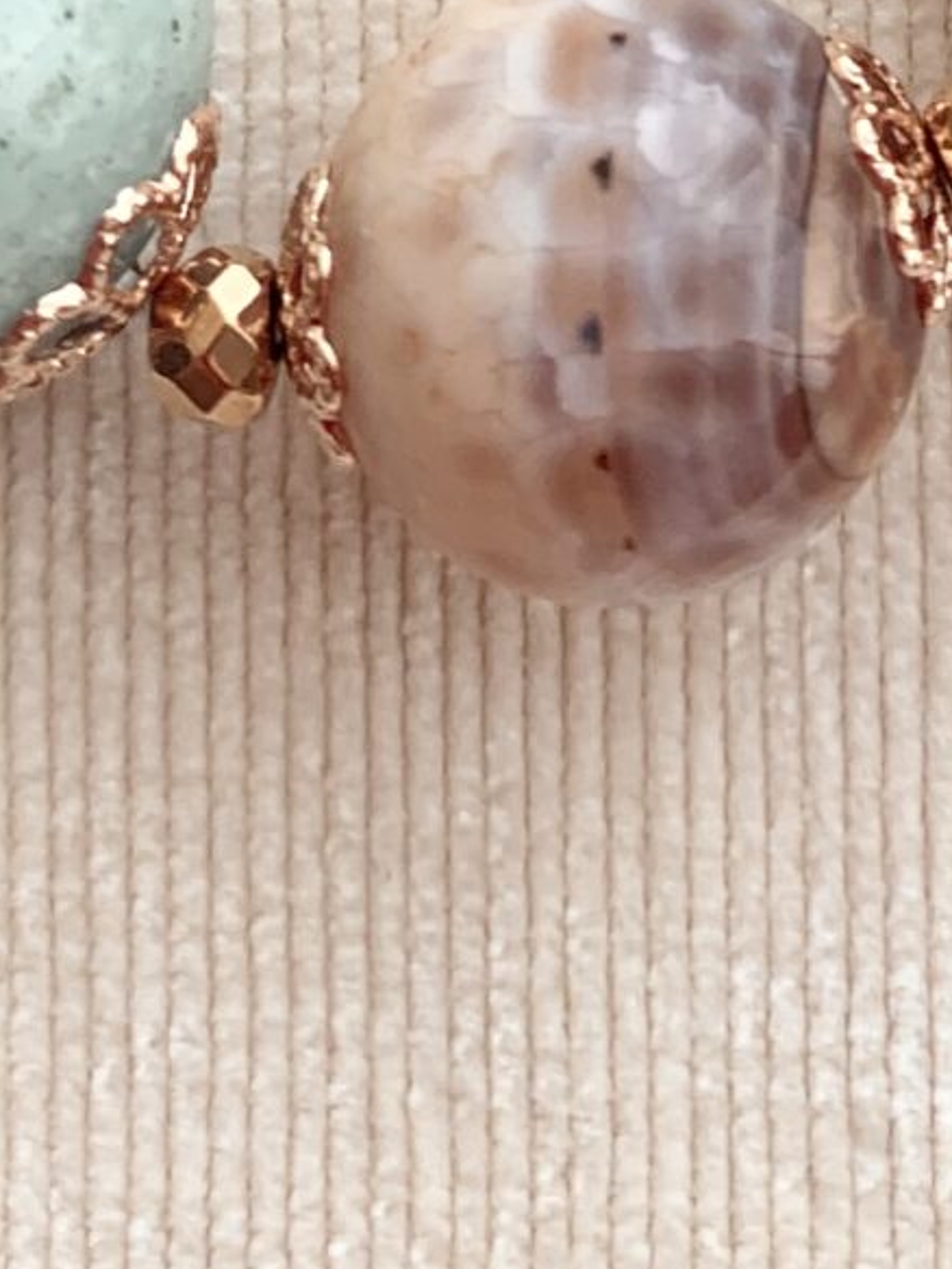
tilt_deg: -81.1
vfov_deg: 14.7
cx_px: 624
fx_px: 4180
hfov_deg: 13.0
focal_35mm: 114
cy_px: -1132
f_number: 1.8
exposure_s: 1/121
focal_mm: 4.25
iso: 40
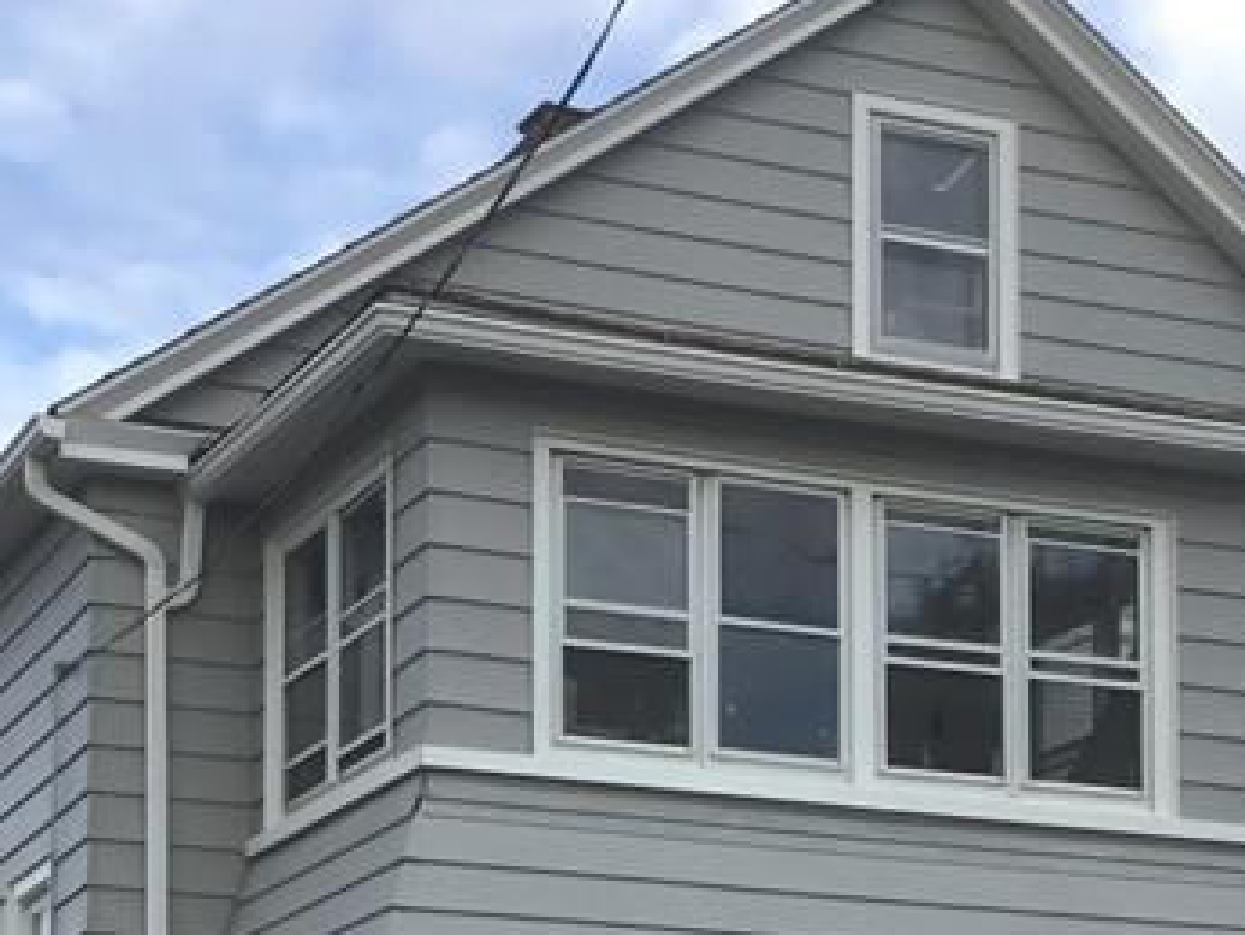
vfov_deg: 15.3
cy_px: 1231
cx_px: 491
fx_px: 3310
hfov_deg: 21.3
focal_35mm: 92
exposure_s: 1/452
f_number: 2.4
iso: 25
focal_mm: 3.3
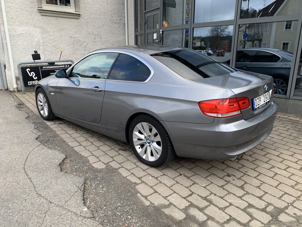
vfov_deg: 53.1
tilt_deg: -14.0
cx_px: 151
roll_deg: -1.0
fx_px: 227
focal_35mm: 26
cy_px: 114
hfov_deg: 67.3
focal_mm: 4.25
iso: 25
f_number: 1.8
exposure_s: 1/382
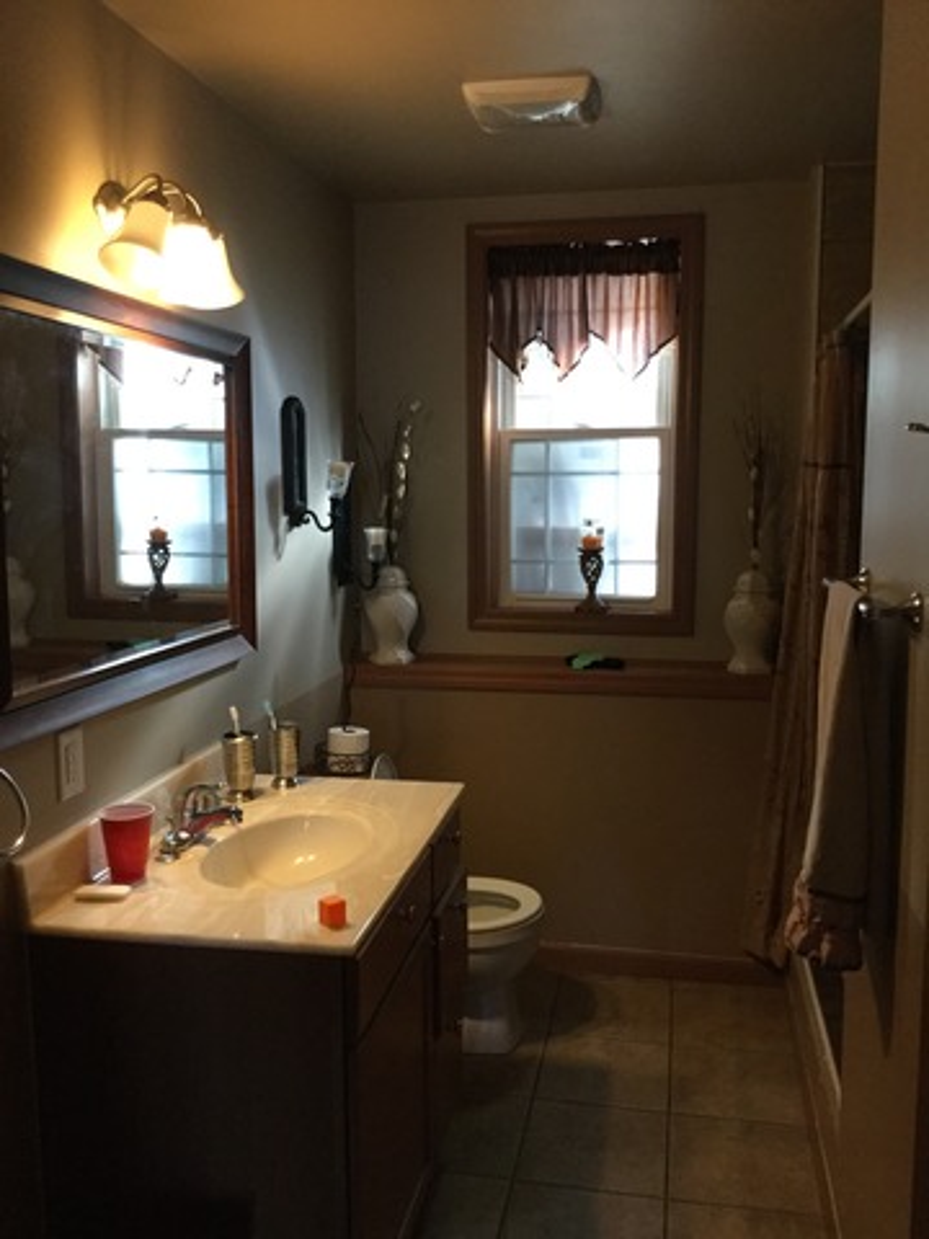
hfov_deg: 45.4
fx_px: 1109
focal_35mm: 31
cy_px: 620
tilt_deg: -7.9
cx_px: 464
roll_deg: +0.4
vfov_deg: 58.4
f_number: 2.4
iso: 200
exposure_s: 1/20
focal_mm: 3.3
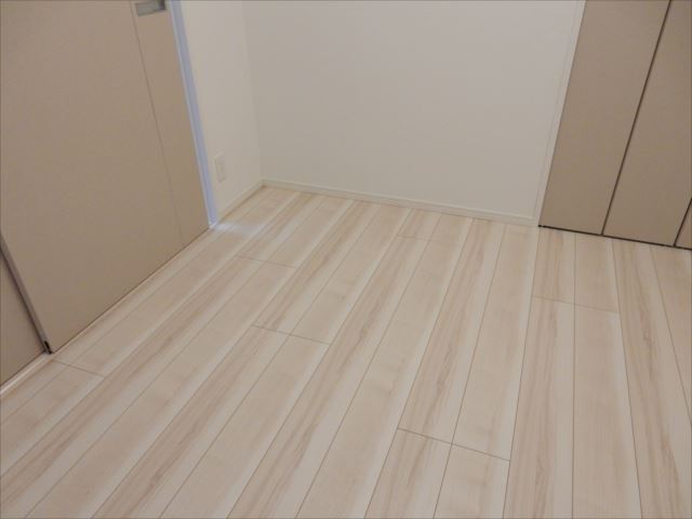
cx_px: 346
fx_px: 500
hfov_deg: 69.4
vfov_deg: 54.9
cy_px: 260
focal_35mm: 25
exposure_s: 1/30
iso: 125
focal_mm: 4.5
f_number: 3.7
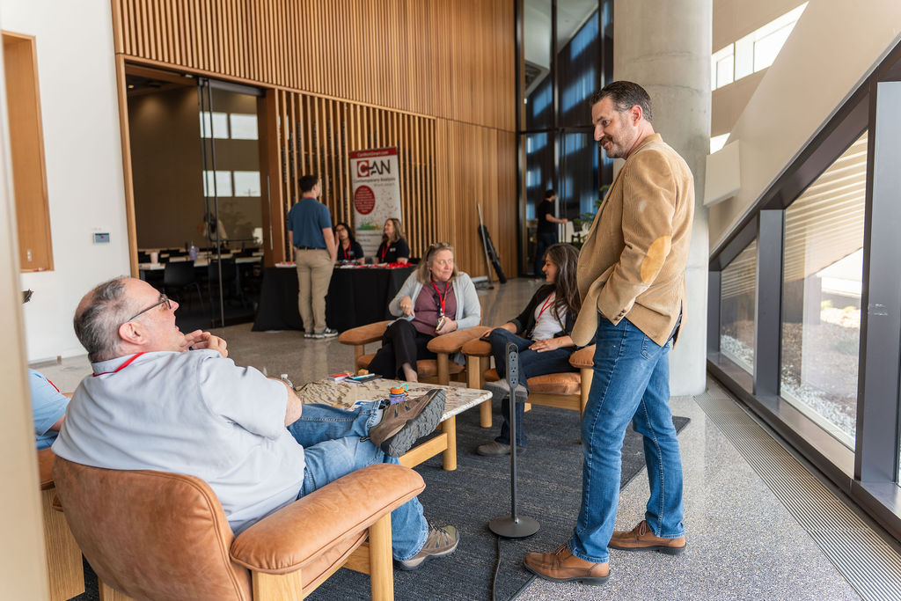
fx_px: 701
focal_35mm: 28
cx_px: 450
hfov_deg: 65.5
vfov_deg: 46.4
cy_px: 300
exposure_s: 1/125
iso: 160
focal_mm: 28
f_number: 2.8
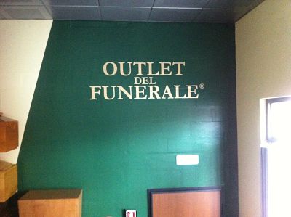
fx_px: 294
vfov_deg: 40.6
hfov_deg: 52.7
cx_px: 146
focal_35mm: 35
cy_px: 108
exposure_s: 1/15
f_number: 2.8
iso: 1000
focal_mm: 3.85
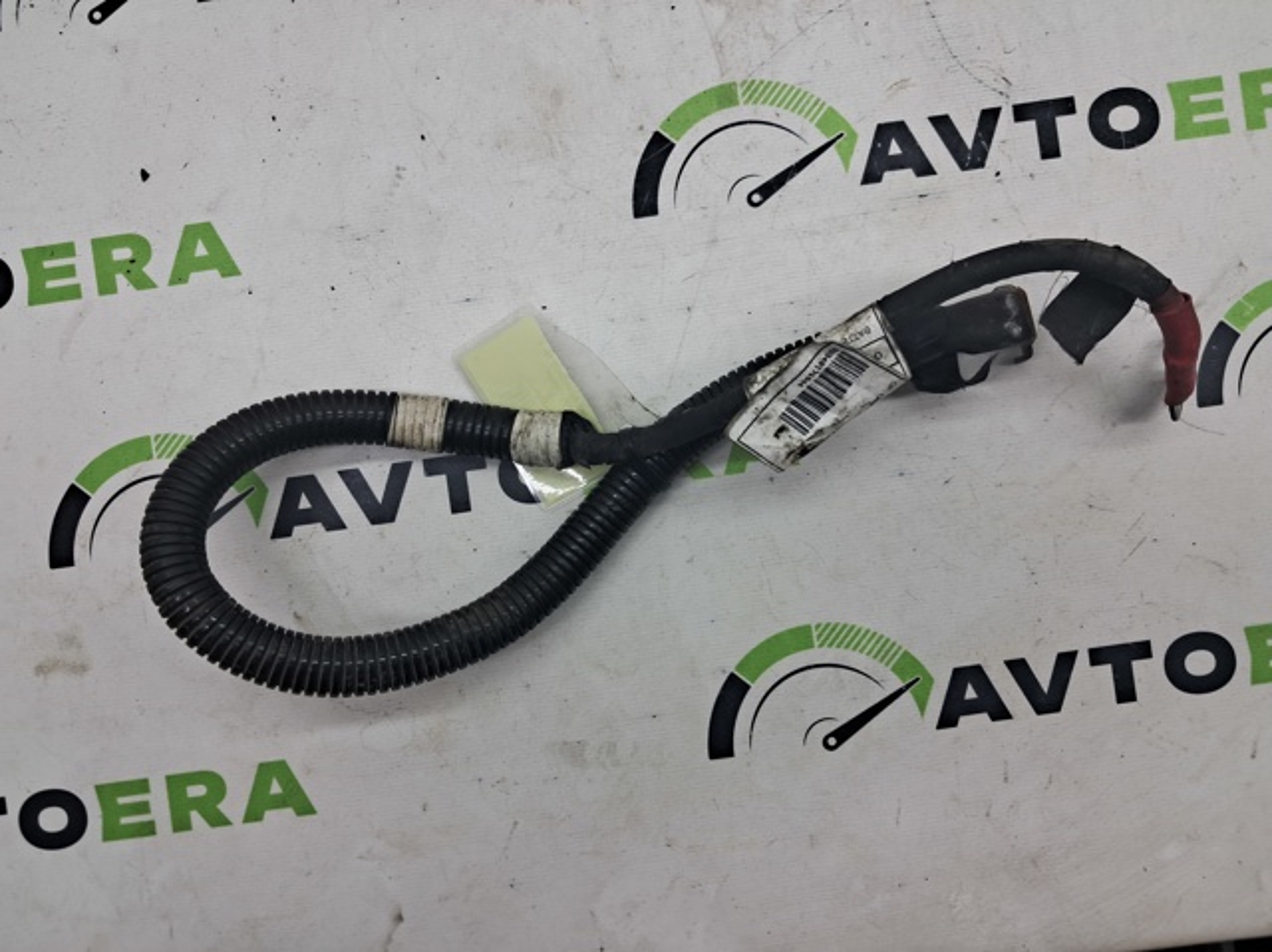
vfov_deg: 51.3
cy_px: 476
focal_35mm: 27
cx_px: 636
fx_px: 991
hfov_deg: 65.4
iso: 50
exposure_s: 1/60
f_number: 1.8
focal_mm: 4
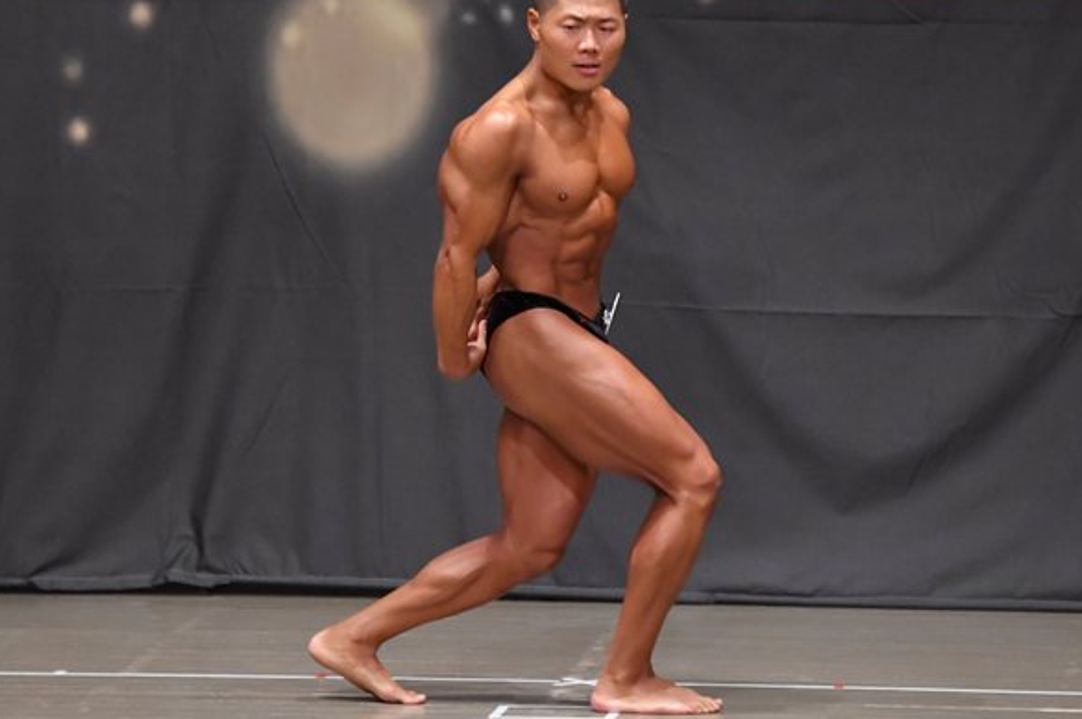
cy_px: 338
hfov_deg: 6.5
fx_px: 9549
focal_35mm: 318
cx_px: 558
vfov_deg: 4.3
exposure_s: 1/400
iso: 6400
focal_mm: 160
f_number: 5.6
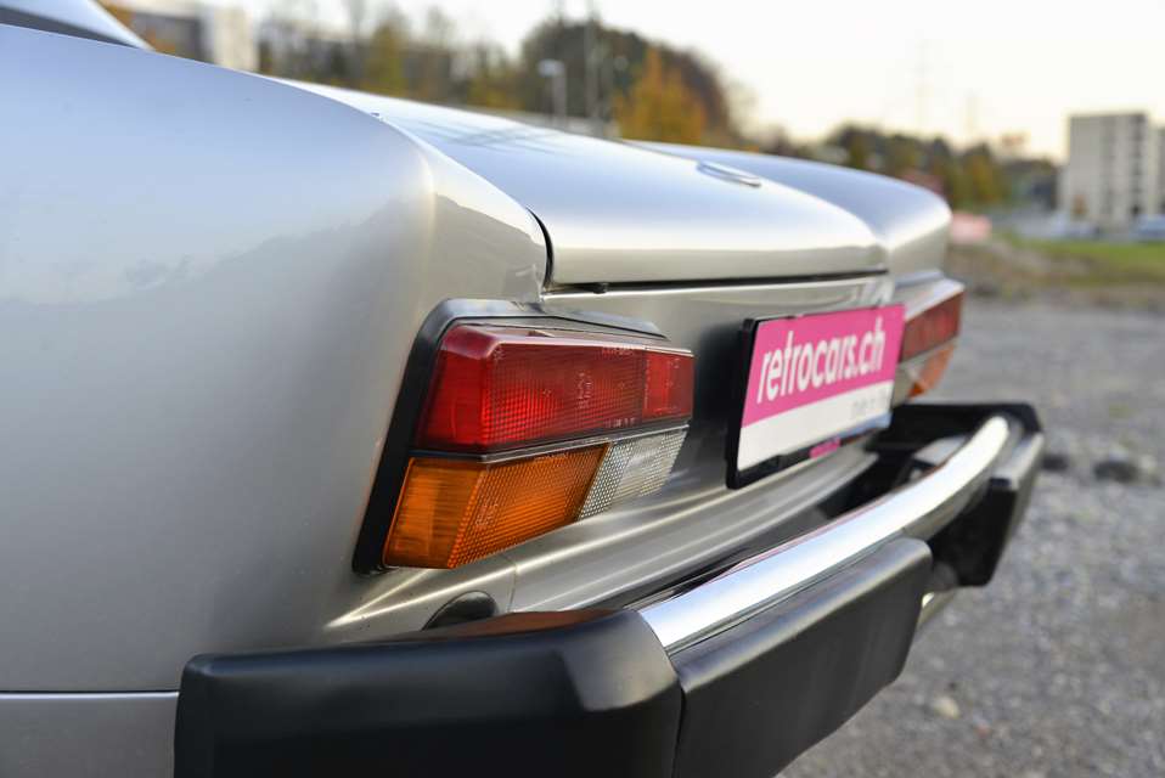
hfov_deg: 36.2
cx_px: 582
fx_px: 1781
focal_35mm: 55
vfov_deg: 24.7
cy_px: 389
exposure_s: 1/125
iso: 280
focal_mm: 55
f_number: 5.6
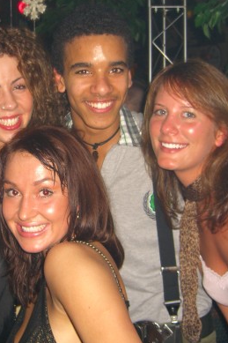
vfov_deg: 32.9
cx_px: 71
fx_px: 580
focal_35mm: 61
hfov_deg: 22.1
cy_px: 164
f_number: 2.8
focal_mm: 7.9
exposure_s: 1/60
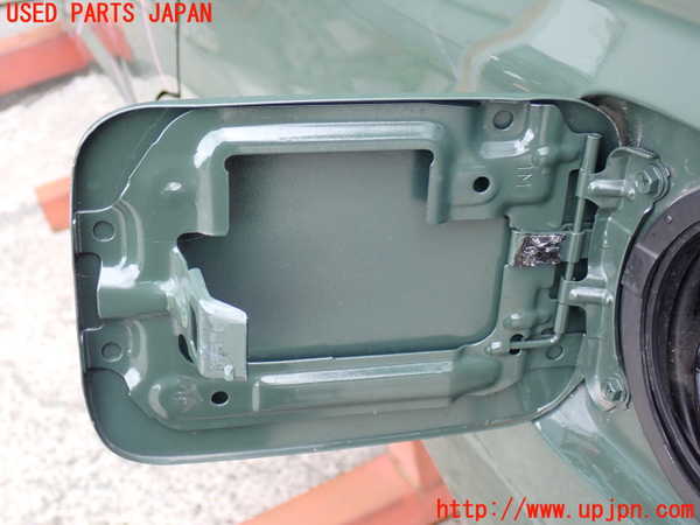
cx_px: 350
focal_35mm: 50
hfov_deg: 38.2
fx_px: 1011
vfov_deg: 29.1
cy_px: 262
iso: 160
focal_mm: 9.01
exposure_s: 1/100
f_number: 3.2
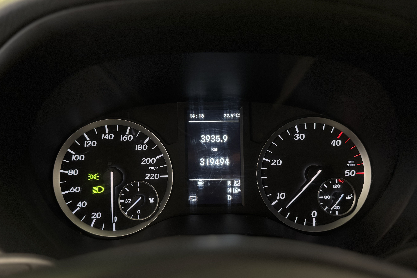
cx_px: 204
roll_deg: +0.2
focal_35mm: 27
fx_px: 313
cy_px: 153
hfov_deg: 67.4
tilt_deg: -24.7
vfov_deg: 47.9
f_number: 1.78
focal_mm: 6.76
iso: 400
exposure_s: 1/50
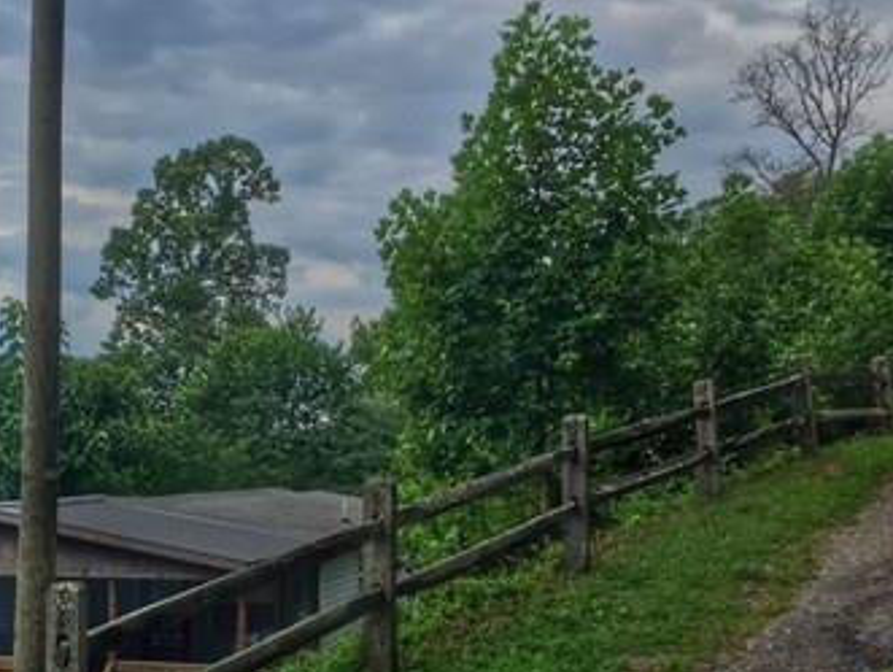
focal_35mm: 56
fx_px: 1446
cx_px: 165
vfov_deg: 25.8
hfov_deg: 33.2
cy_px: 515
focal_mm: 4.15
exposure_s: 1/801
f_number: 2.2
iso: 25
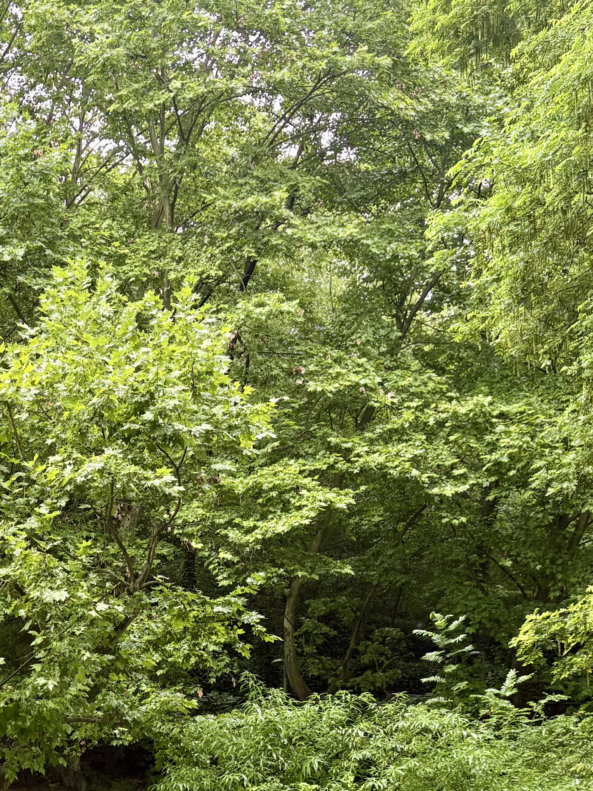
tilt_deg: +3.8
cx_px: 27
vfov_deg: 32.2
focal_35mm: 58
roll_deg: -1.5
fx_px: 1325
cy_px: 651
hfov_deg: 24.3
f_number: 1.6
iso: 80
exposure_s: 1/224
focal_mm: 5.96
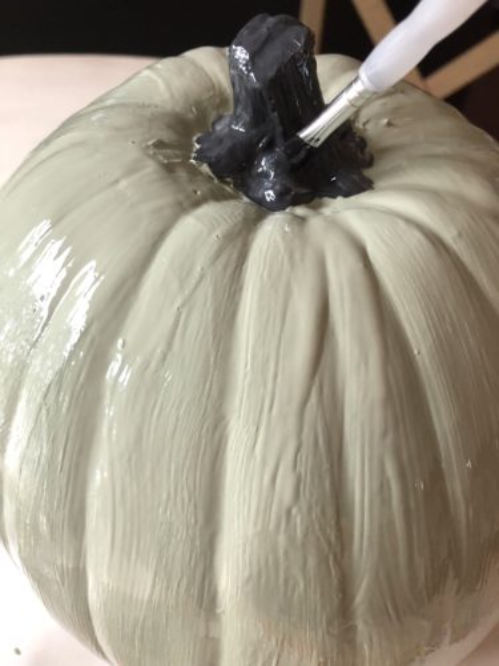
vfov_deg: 63.4
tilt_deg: -46.0
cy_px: 333
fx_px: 538
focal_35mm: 28
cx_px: 250
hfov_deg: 49.7
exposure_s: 1/15
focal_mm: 3.99
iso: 64
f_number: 1.8
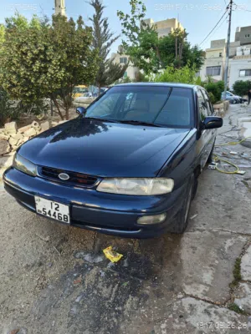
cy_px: 167
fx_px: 222
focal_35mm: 23
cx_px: 126
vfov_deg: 73.9
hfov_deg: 58.9
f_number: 1.88
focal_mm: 5.59
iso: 50
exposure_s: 1/566
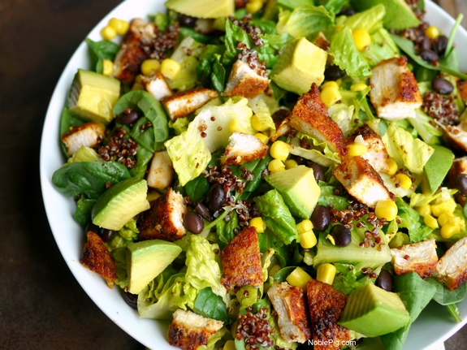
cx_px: 234
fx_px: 674
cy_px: 175
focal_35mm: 50
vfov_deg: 29.1
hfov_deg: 38.2
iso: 100
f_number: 2.2
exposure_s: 1/320
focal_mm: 25
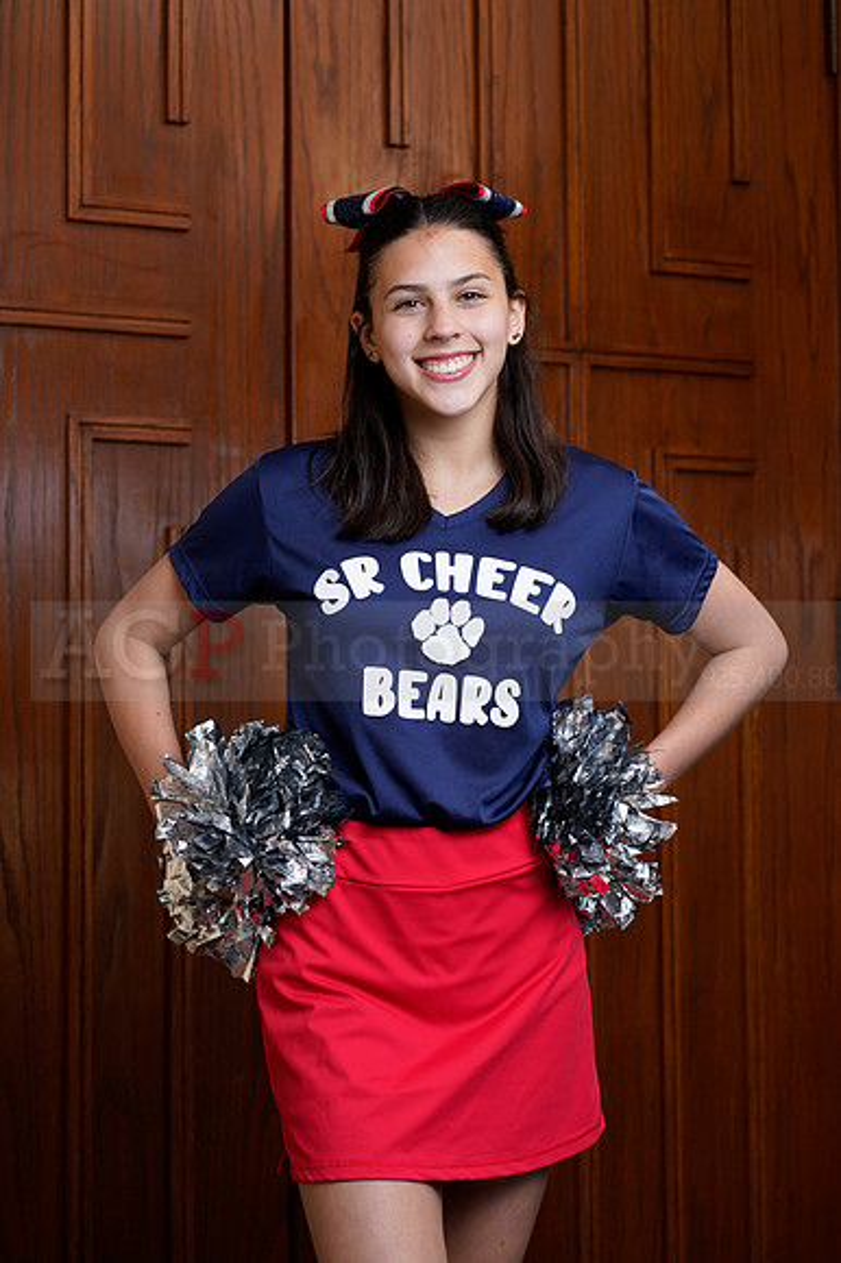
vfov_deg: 23.9
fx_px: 2982
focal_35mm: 85
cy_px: 632
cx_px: 420
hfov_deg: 16.1
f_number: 5.6
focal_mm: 85
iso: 200
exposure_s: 1/250
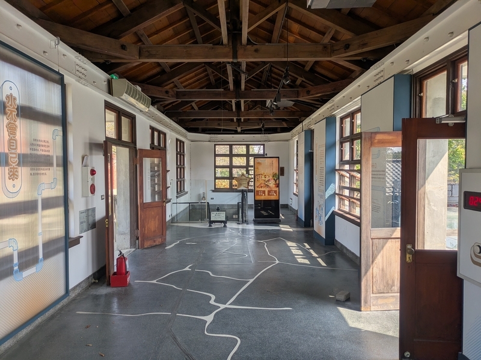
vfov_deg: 54.9
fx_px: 347
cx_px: 240
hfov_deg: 69.4
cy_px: 180
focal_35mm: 25
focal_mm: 5.43
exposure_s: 1/423
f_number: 1.89
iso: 45
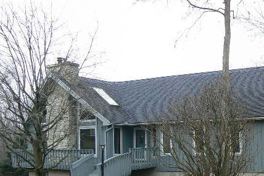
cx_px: 181
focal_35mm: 56
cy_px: 145
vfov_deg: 23.7
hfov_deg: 35.2
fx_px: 410
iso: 80
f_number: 5
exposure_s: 1/100
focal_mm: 6
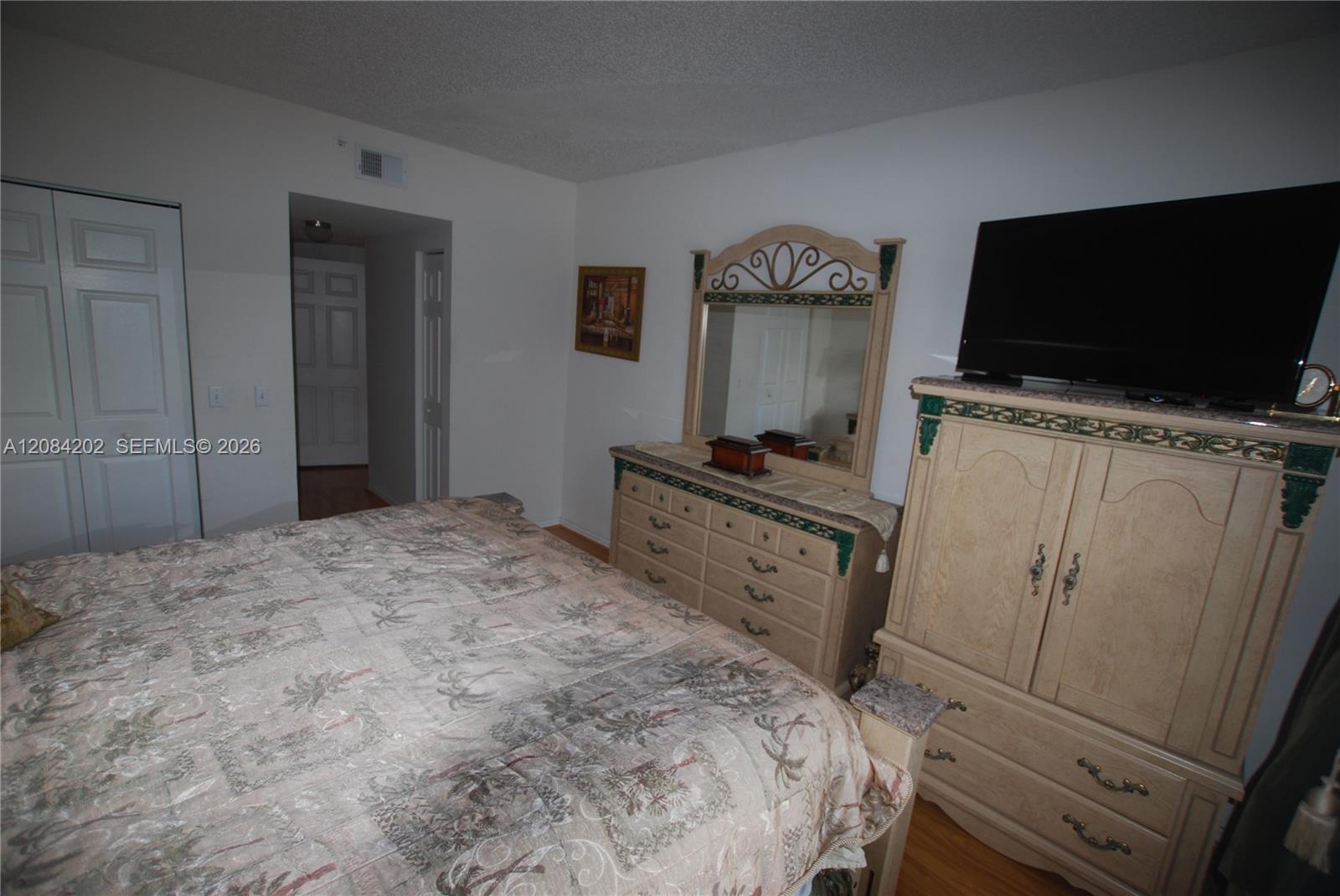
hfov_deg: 100.3
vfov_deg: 77.4
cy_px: 448
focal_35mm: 15
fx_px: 559
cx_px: 670
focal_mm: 10
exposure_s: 1/60
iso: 200
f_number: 3.5
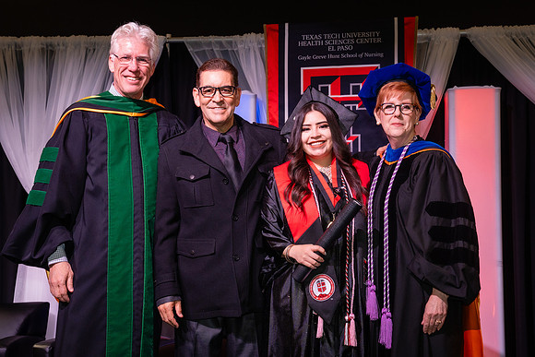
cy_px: 197
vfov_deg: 20.6
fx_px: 980
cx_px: 267
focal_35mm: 66
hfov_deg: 30.5
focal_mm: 52
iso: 1250
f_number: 5.6
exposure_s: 1/160
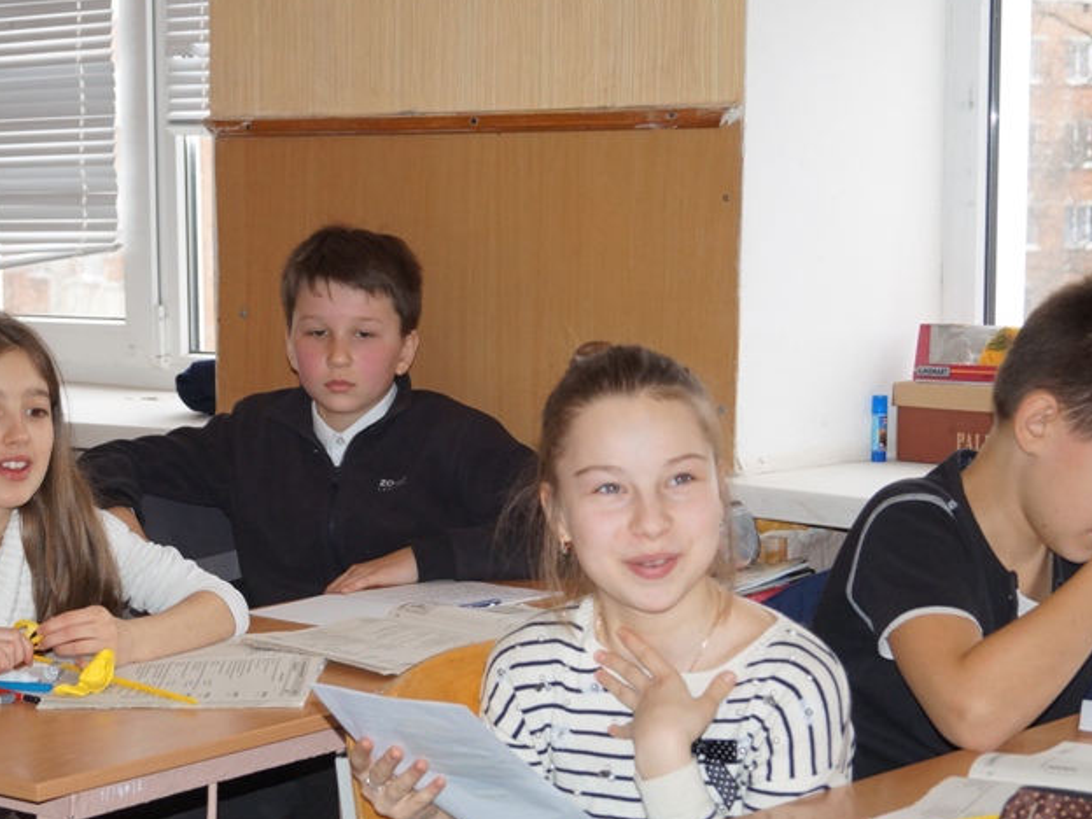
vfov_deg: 17.8
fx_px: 2612
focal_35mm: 83
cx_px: 411
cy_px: 460
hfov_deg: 23.6
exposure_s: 1/160
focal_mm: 35
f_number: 5
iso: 800
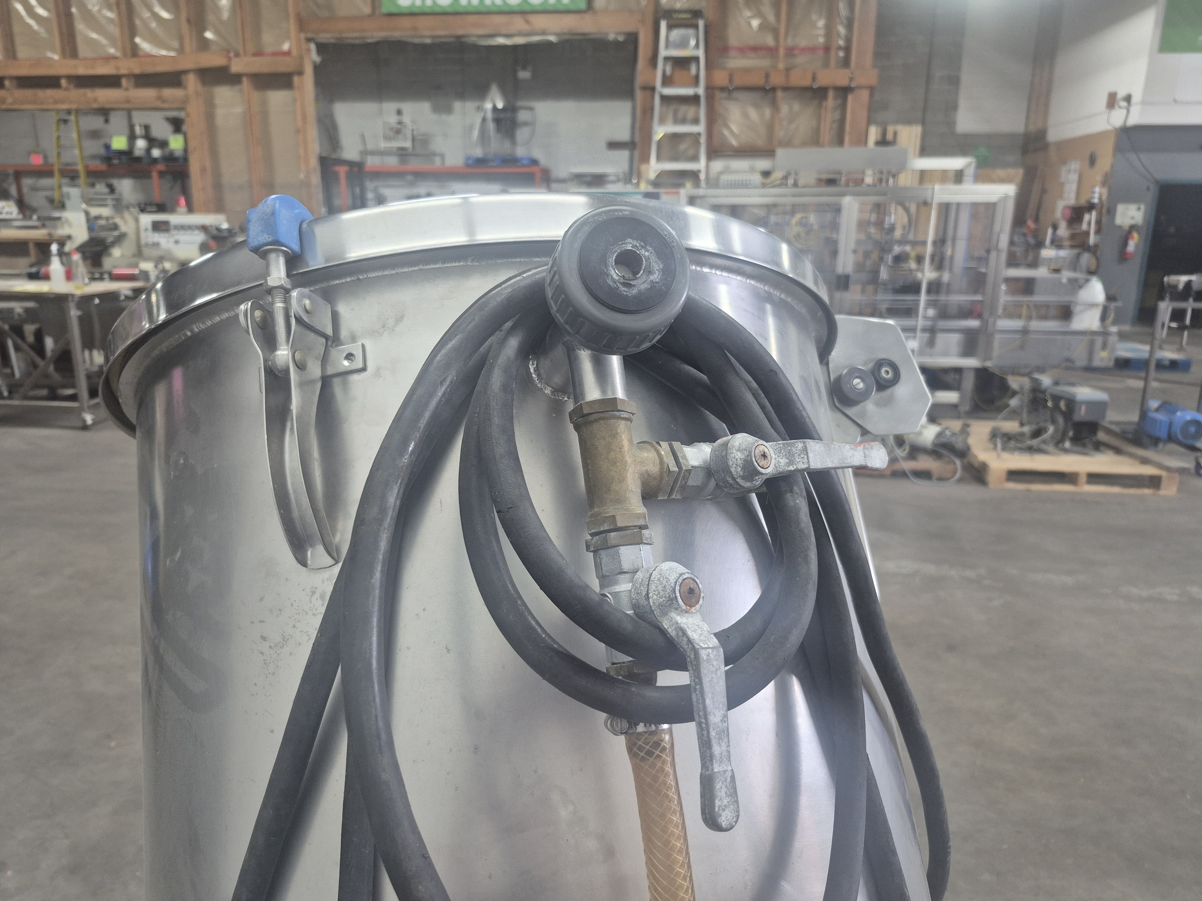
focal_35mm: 23
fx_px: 799
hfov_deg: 73.9
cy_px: 450
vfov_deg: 58.9
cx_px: 601
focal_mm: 5.4
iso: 400
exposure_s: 1/120
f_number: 1.8
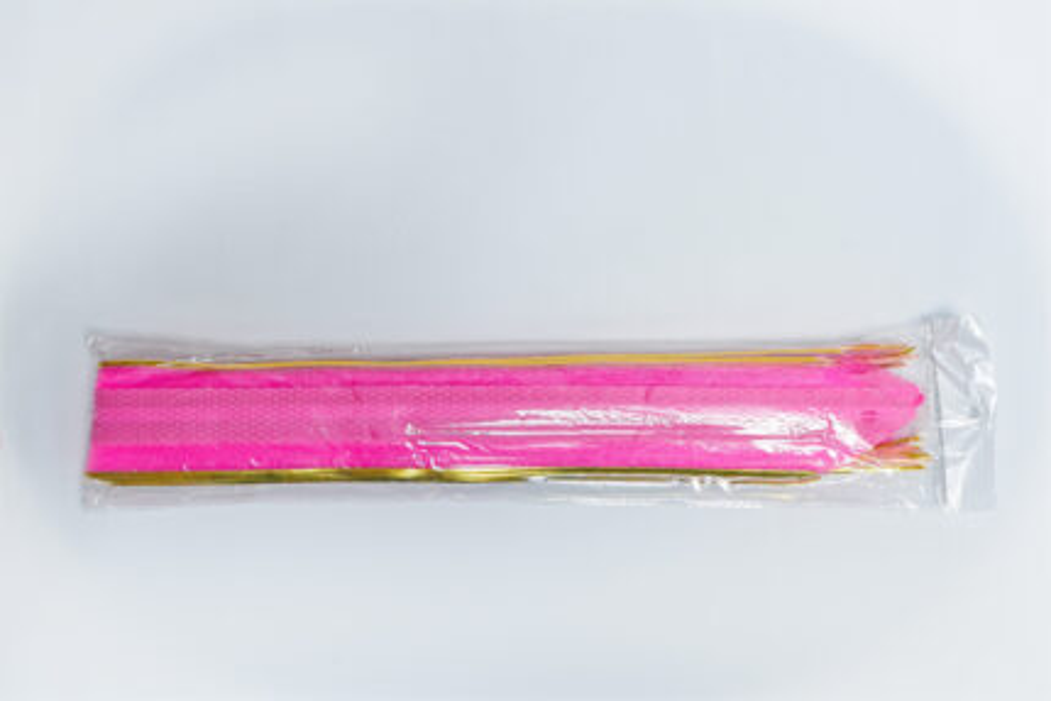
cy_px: 350
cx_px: 526
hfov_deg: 41.1
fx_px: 1402
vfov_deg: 28.1
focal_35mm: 48
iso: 800
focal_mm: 32
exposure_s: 1/160
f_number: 5
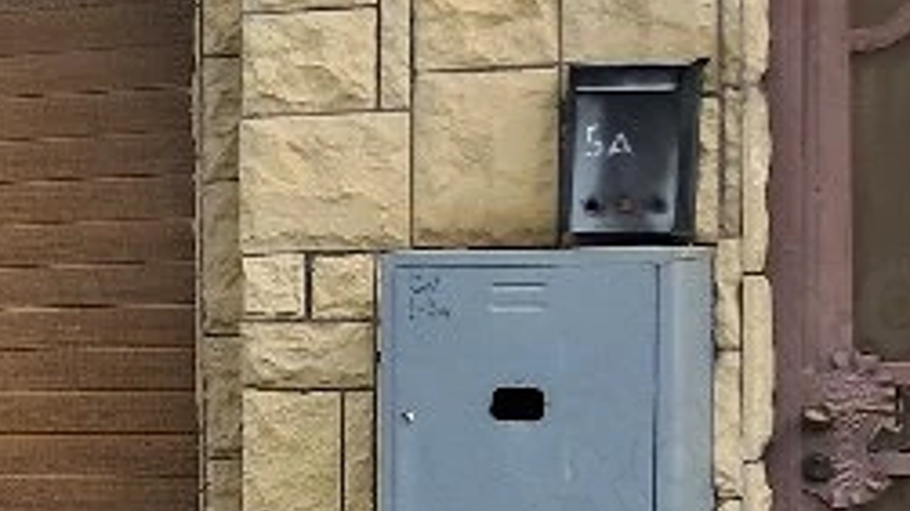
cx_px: -740
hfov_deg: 15.6
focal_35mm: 117
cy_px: 457
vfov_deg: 10.3
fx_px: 2822
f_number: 1.8
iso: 50
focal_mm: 4
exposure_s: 1/556
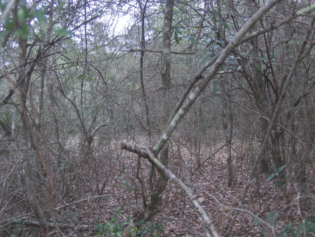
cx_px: 158
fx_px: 319
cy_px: 118
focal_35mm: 35
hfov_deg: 52.6
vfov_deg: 40.8
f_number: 2.8
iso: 200
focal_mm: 7.5
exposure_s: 1/78.5
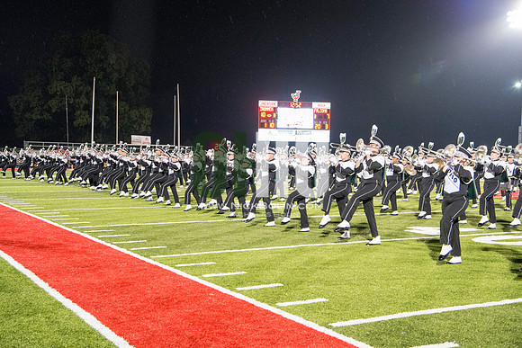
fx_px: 667
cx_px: 261
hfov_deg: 42.7
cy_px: 174
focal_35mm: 46
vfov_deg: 29.3
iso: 5000
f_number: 5.6
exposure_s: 1/125
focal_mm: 46
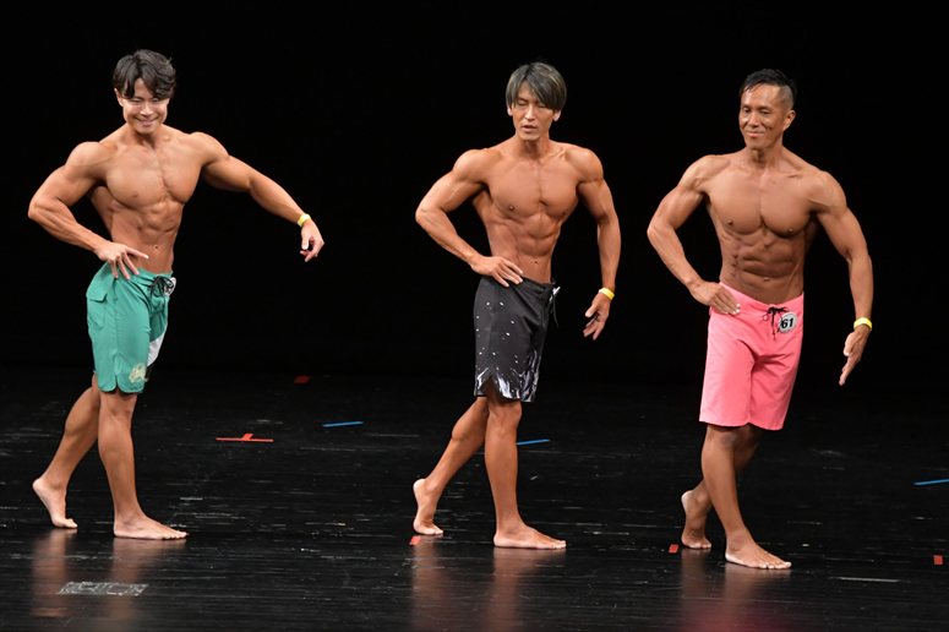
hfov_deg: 8.1
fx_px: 6719
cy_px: 316
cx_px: 474
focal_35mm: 255
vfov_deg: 5.4
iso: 3200
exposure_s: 1/400
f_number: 5.6
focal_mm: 170
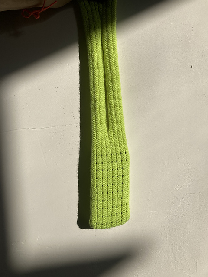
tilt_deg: -5.2
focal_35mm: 28
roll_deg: +3.7
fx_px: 224
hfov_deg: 49.7
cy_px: 138
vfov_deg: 63.4
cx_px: 104
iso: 20
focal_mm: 3.99
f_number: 1.8
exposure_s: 1/3436
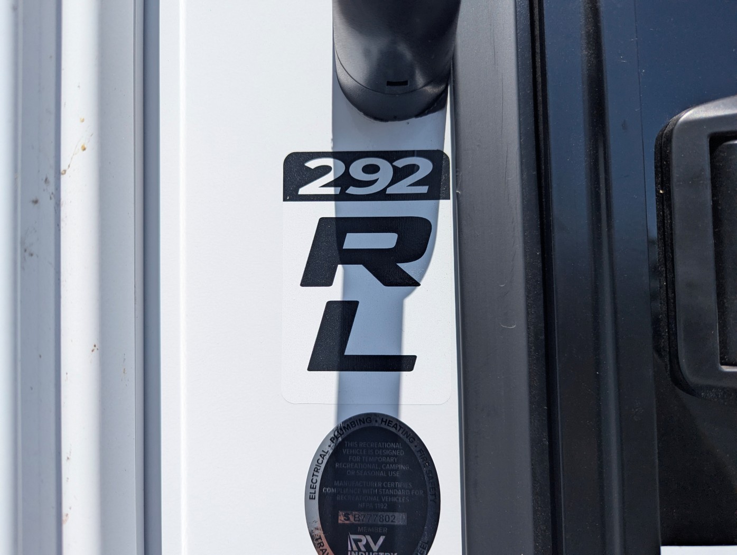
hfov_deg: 71.5
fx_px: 512
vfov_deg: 56.9
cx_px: 368
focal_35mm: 24
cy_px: 278
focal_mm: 6.81
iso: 64
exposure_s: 1/3534
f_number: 1.85
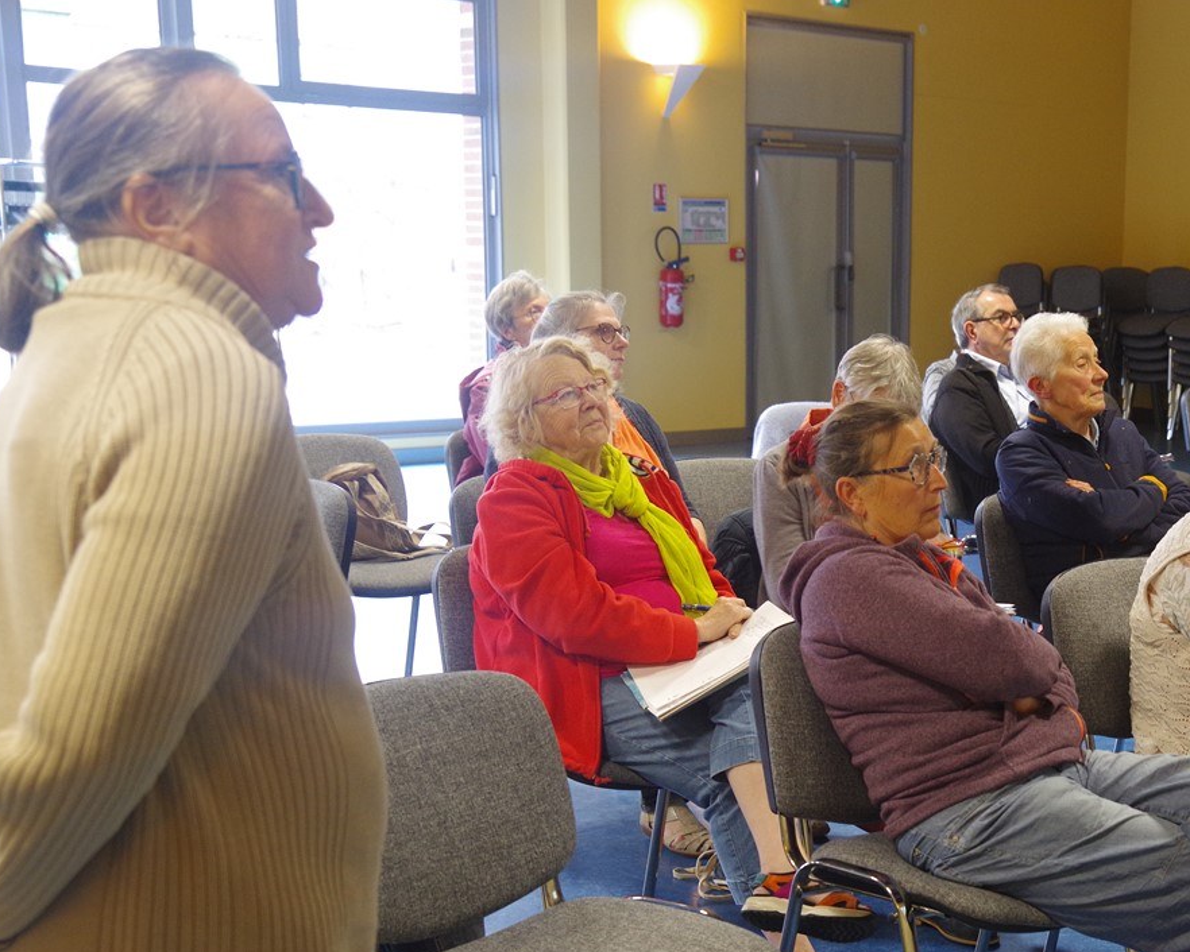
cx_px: 988
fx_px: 2184
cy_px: 727
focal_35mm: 62
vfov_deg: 24.3
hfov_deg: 29.6
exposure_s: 1/30
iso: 2000
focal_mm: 36
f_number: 4
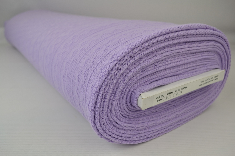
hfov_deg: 61.9
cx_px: 118
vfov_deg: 43.6
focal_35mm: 30
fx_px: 196
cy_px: 78
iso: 100
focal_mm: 20
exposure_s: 1/80
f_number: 5.6
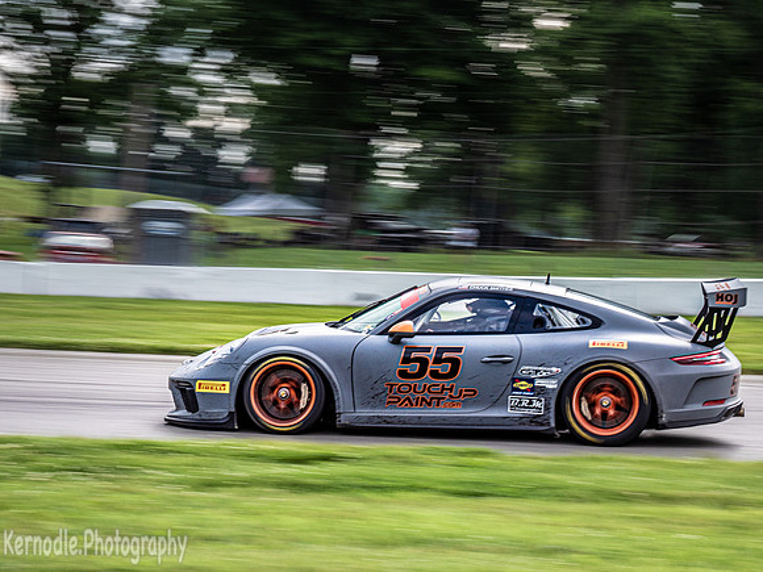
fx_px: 2513
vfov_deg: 13.0
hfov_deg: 17.3
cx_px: 382
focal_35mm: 114
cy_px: 286
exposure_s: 1/125
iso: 200
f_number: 10
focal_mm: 57
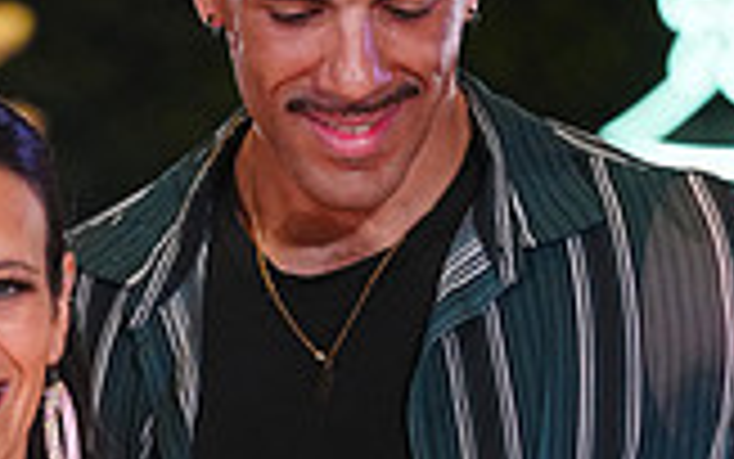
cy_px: 1012
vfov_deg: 2.1
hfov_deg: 3.3
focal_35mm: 631
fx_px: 12627
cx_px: 52
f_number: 4
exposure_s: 1/400
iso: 2500
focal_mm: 174
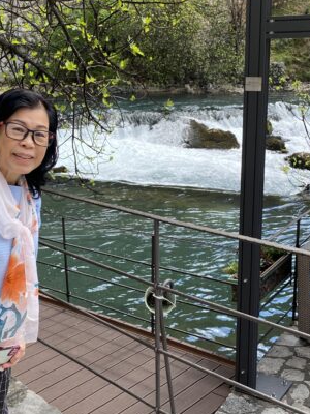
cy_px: 238
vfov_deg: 36.7
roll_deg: +2.3
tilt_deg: -16.0
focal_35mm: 52
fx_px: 621
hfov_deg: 27.9
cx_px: 106
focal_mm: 4.25
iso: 32
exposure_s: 1/465
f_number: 1.8
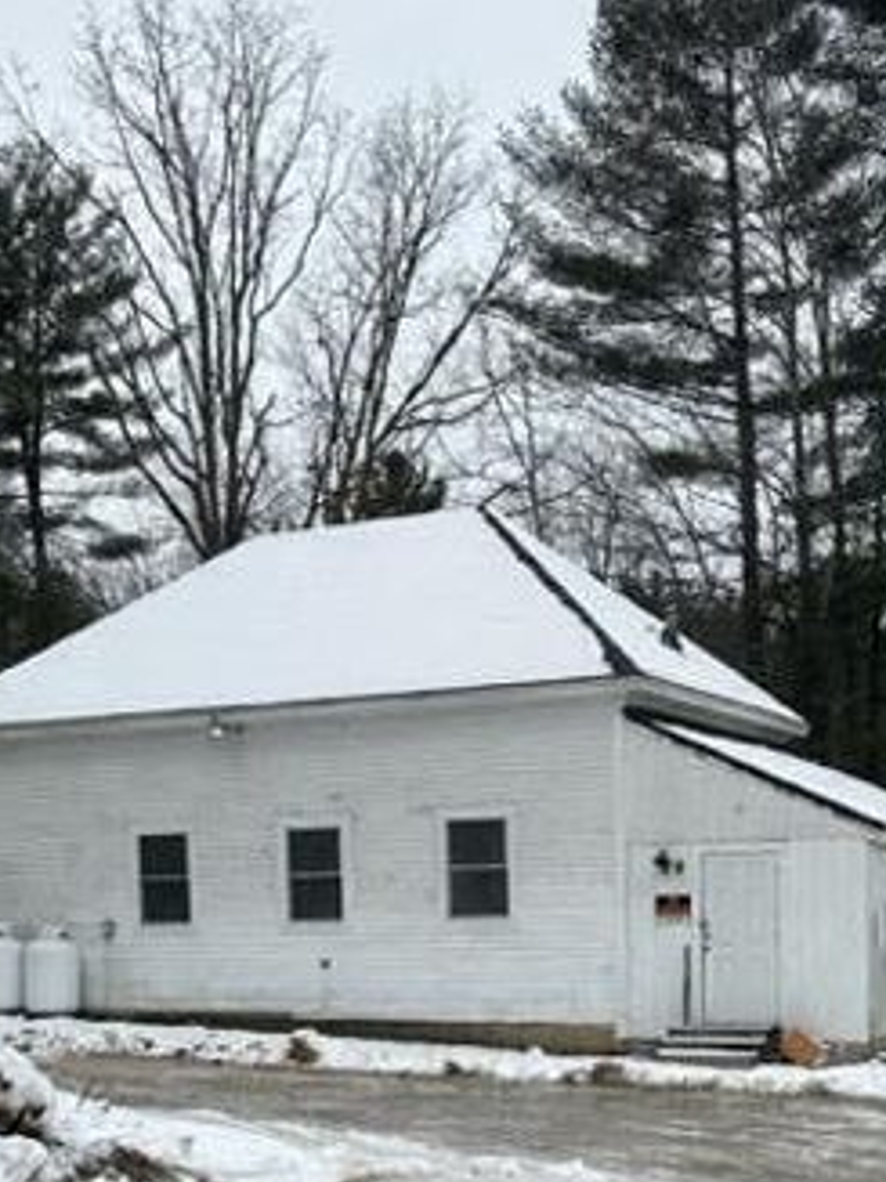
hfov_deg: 29.7
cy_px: 1025
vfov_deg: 36.9
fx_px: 1673
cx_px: 459
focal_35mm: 49
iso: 80
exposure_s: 1/1880
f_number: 1.78
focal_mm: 6.86
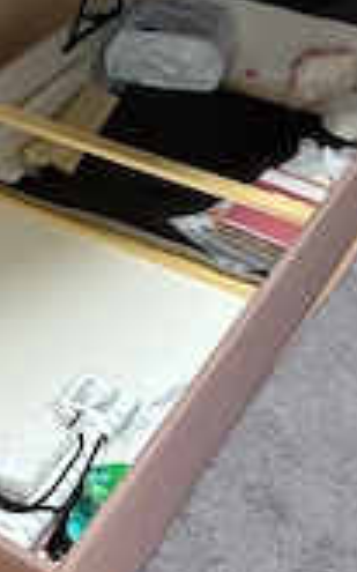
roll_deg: +0.9
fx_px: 1044
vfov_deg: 29.8
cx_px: -10
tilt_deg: -28.7
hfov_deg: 18.8
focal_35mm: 67
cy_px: 97
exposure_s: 1/50
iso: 250
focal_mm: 5.96
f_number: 1.6
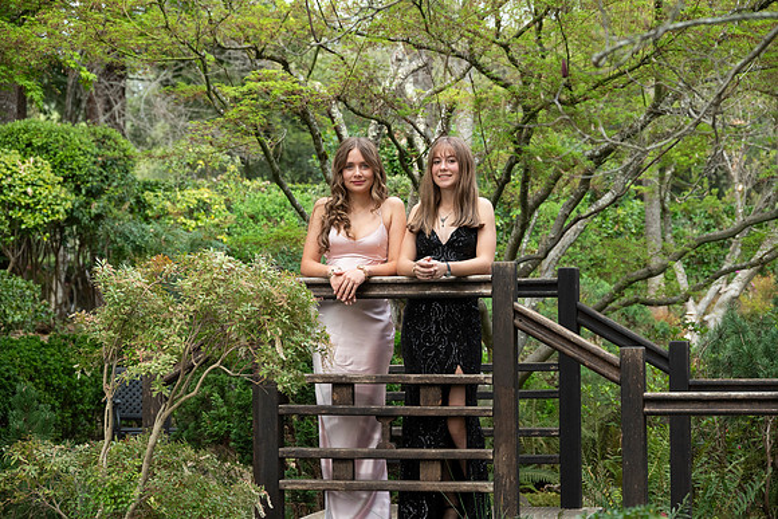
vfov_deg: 15.0
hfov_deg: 22.4
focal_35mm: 91
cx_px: 389
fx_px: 1967
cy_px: 260
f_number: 6.3
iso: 1250
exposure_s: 1/800
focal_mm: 91
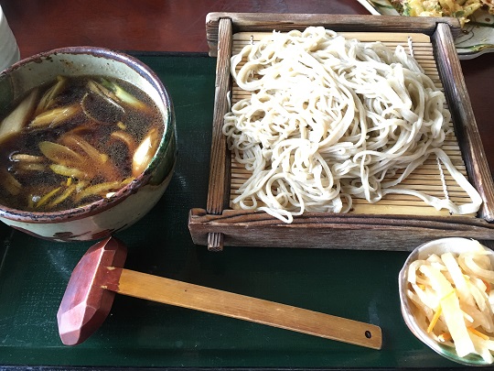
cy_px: 186
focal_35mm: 29
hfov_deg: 61.7
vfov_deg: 48.2
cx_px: 247
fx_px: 414
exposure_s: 1/24
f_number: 2.2
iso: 200
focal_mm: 4.15
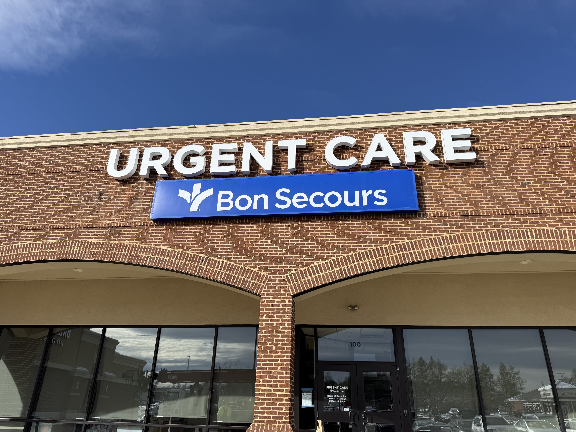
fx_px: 399
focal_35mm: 24
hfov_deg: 71.6
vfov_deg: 56.8
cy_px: 216
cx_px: 288
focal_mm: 6.76
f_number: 1.78
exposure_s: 1/4975
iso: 80
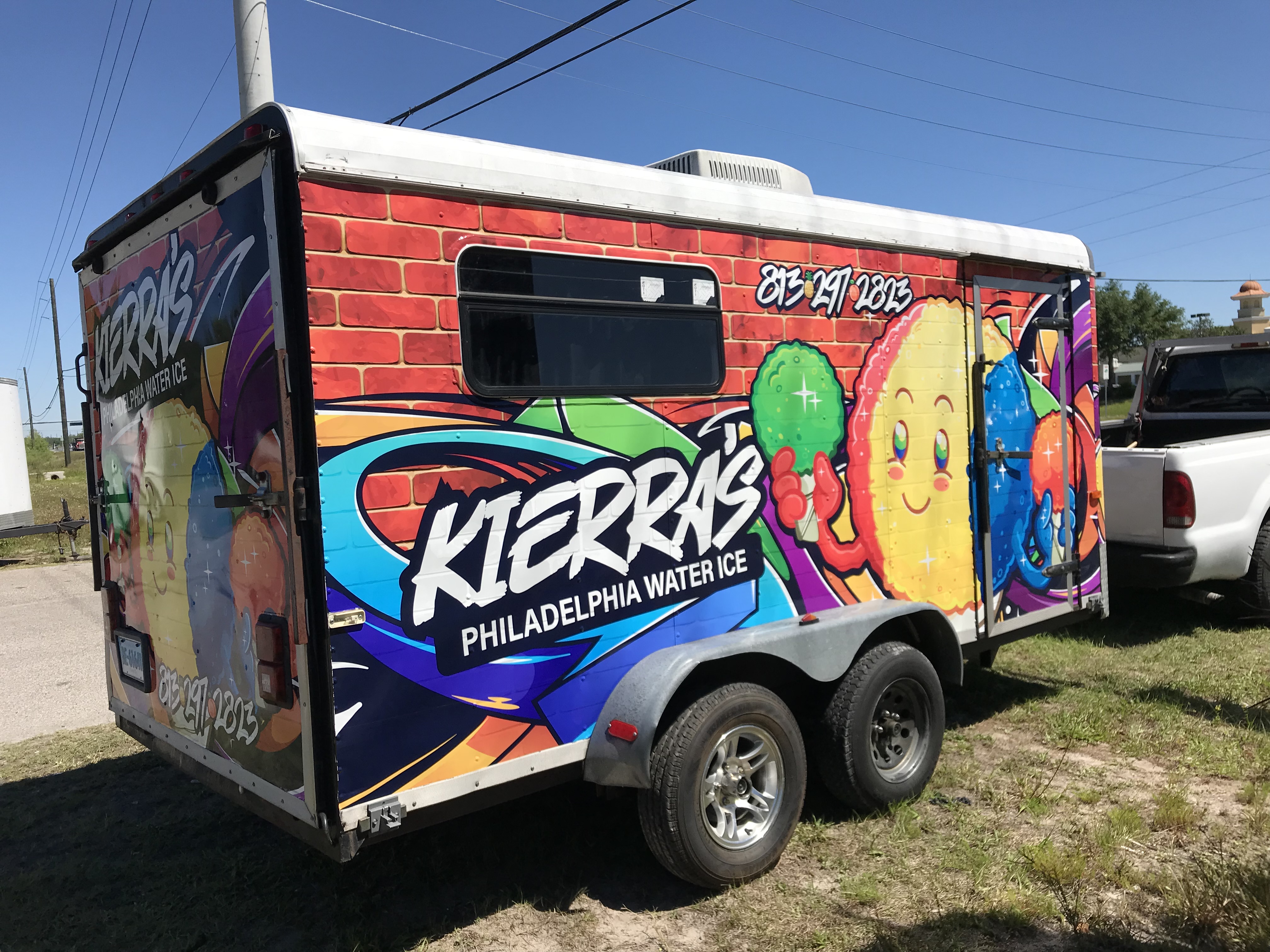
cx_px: 635
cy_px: 476
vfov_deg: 49.7
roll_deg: +2.6
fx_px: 1027
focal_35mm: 28
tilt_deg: -3.2
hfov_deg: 63.4
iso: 20
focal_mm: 3.99
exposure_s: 1/2994
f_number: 1.8
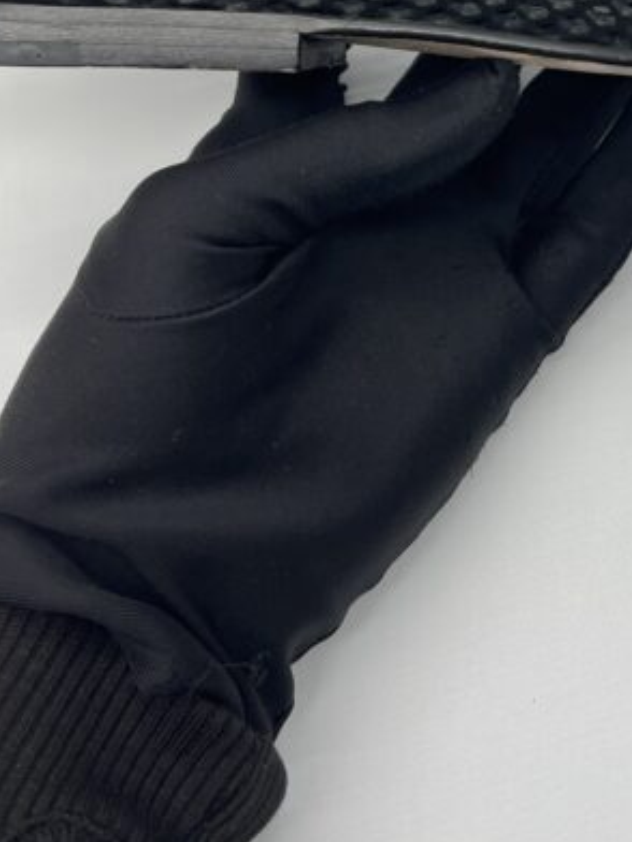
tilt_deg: -52.1
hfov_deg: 21.2
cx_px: 568
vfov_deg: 26.5
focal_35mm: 68
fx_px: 1655
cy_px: -60
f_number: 1.5
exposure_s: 1/100
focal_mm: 5.7
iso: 32
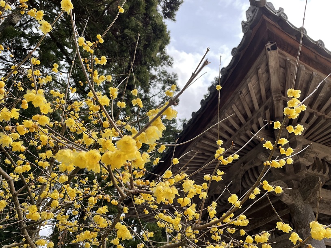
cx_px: 166
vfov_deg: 53.1
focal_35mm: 26
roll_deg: -2.1
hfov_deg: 67.3
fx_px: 249
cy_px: 124
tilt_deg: +41.5
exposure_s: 1/511
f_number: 1.6
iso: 32
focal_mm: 4.2
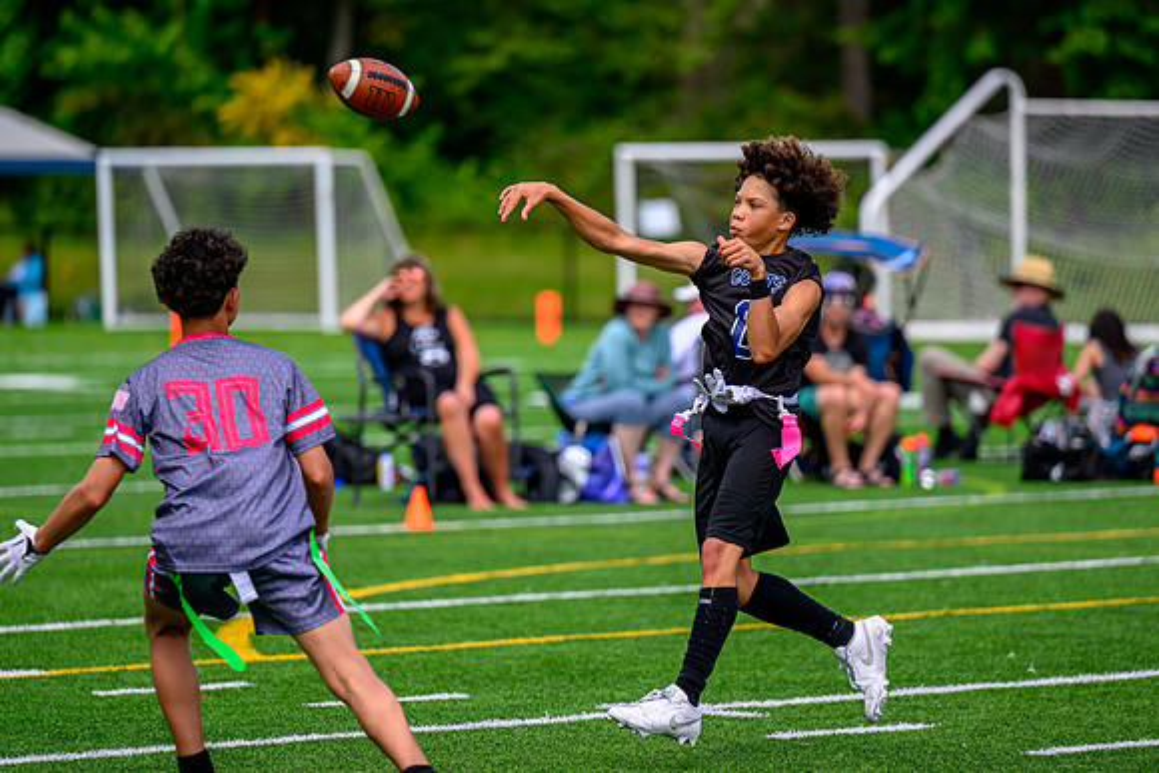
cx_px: 656
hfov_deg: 9.1
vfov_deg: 6.1
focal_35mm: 226
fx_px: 7281
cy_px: 419
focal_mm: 185
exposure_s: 1/1600
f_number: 2.8
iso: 160
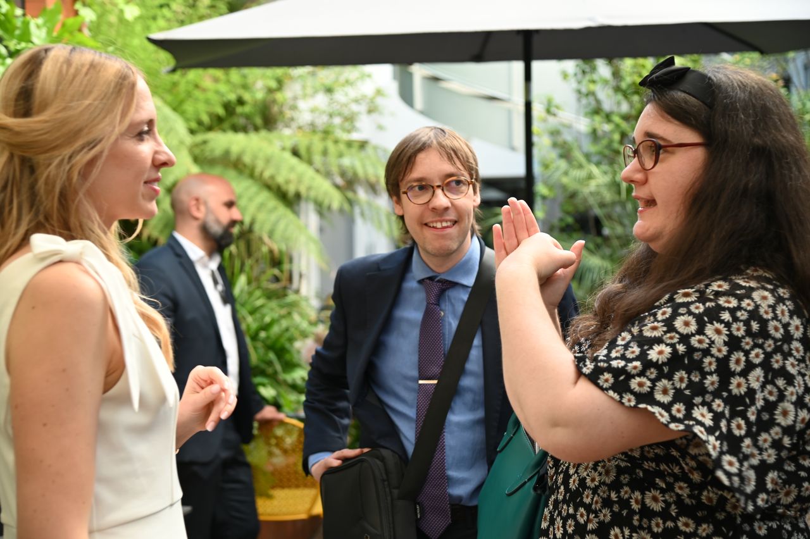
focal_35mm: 55
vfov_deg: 24.6
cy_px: 270
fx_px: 1237
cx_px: 405
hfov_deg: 36.3
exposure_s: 1/125
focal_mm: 55
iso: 450
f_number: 4
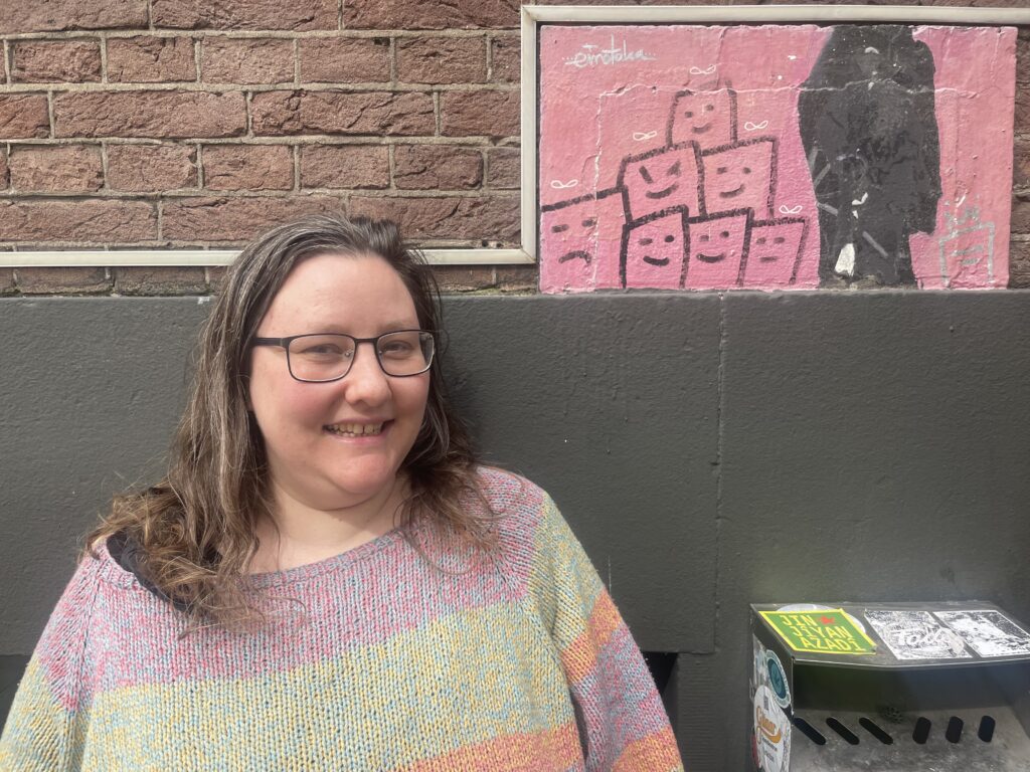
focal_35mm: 26
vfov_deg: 53.1
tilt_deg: -6.9
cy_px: 386
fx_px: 774
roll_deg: +0.7
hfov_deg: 67.3
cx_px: 515
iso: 32
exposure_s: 1/332
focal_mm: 4.2
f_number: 1.6
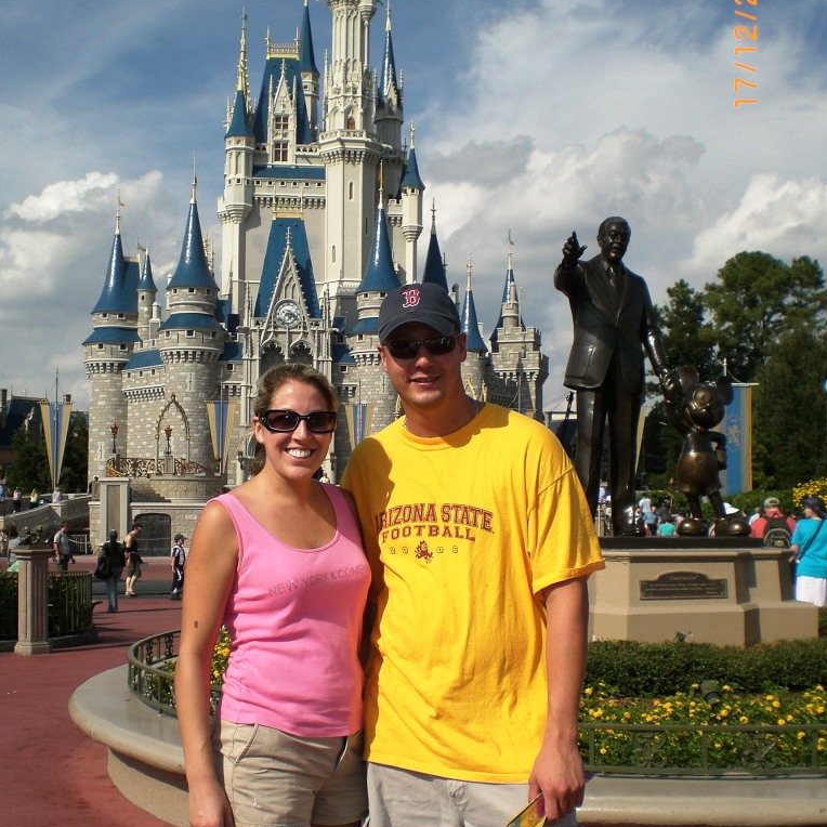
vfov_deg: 37.5
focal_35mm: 45
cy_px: 425
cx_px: 415
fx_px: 1216
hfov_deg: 37.6
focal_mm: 6.3
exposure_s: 1/1000
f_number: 4.4
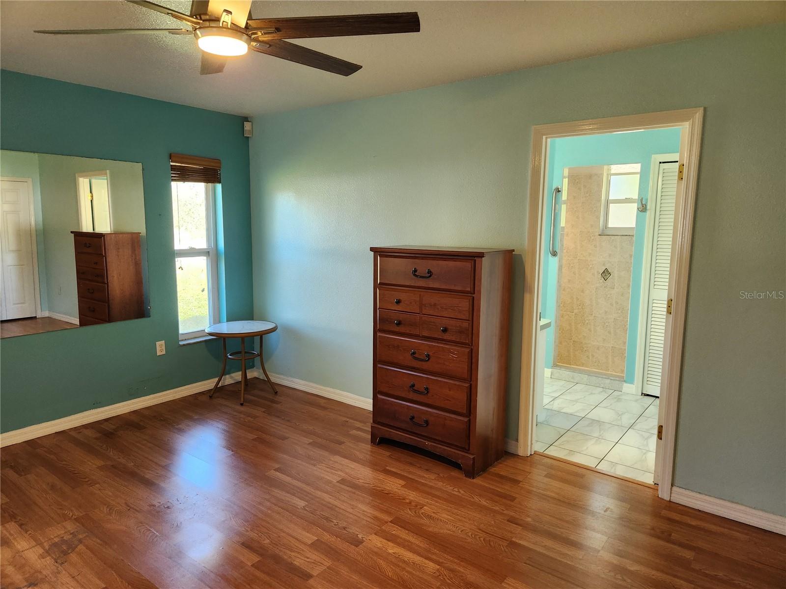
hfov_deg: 73.9
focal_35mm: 23
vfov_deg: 58.9
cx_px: 393
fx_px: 522
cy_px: 294
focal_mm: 5.4
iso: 200
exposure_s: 1/120
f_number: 1.8
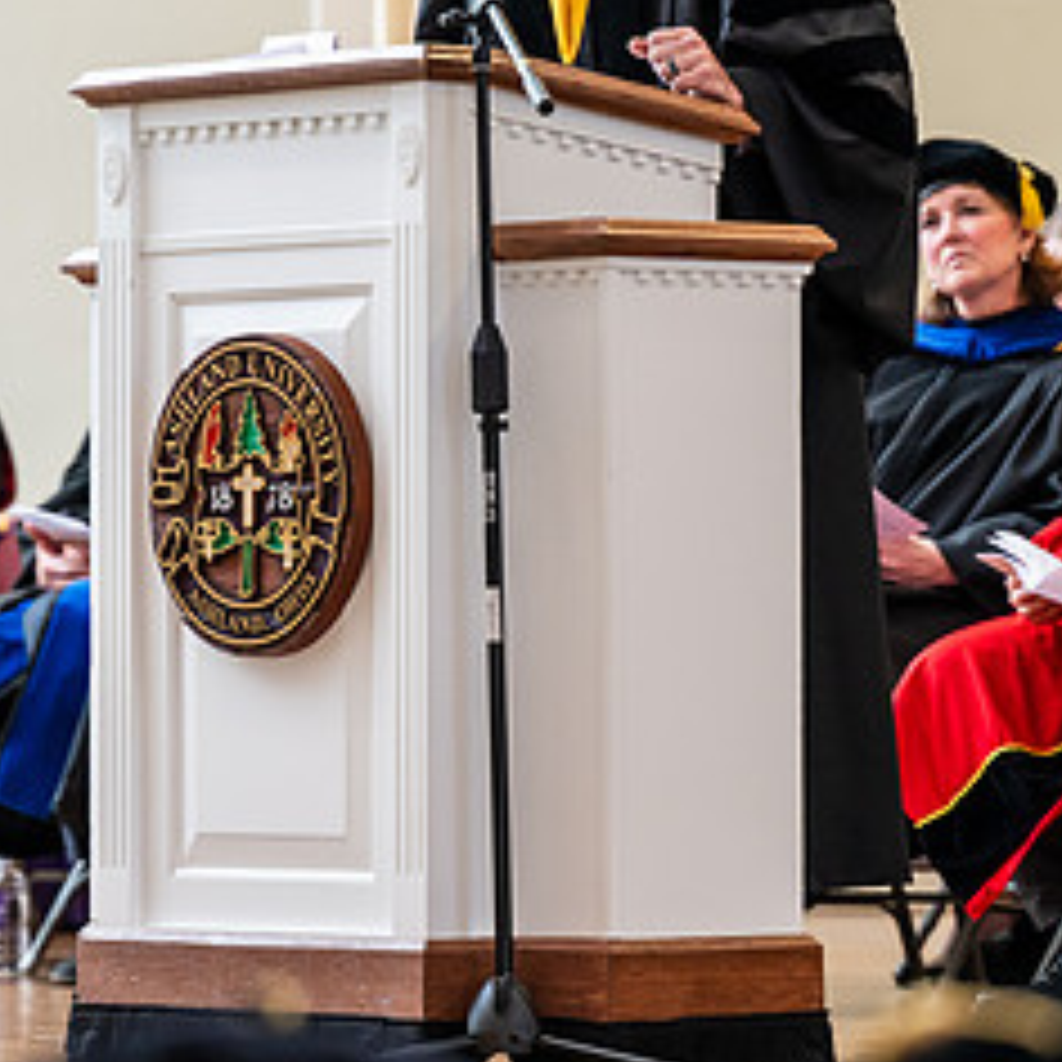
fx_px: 8712
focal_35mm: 251
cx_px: 472
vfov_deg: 7.0
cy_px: 277
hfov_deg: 7.0
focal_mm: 120
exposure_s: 1/200
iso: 1600
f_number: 3.2
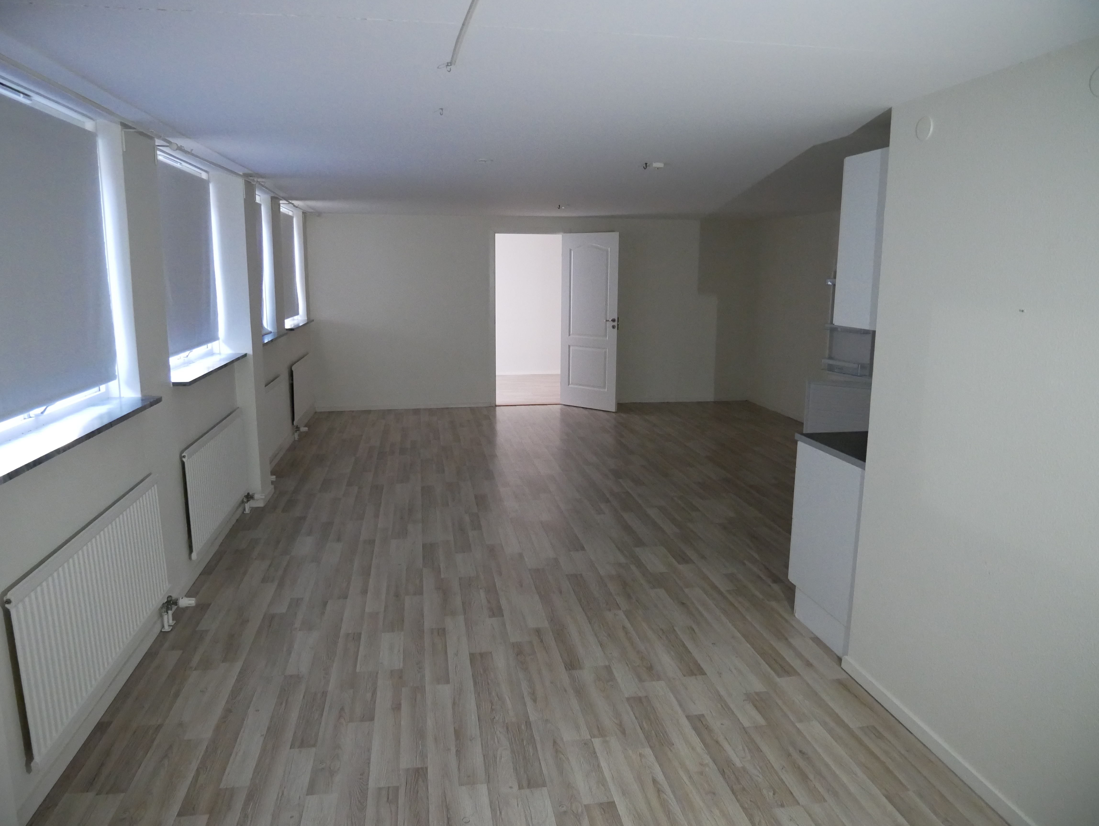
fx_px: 762
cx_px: 550
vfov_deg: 56.9
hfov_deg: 71.6
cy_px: 413
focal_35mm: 24
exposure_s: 1/30
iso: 3200
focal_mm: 12
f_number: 3.5
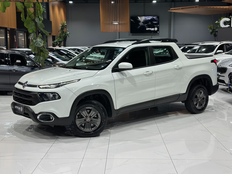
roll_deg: +0.1
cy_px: 87
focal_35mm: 48
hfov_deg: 39.7
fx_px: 322
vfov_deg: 30.3
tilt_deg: -7.9
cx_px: 116
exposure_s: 1/120
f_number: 1.78
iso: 125
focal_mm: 6.86
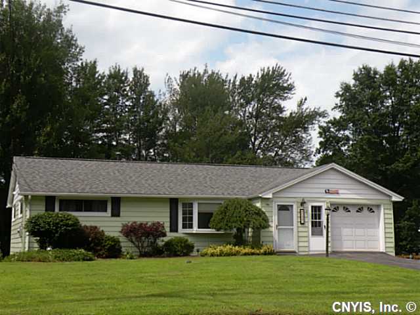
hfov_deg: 34.3
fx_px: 679
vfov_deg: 26.1
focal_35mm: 56
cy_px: 158
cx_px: 210
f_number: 5
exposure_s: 1/298
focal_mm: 9.8
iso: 64
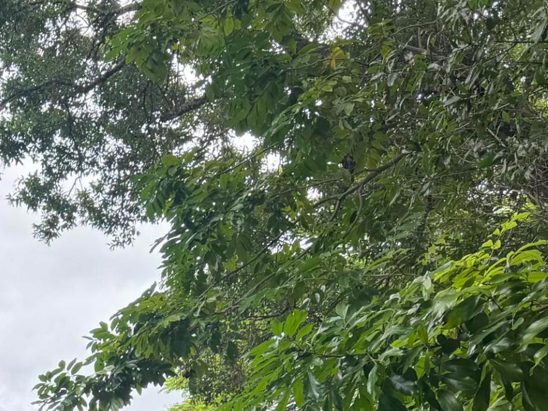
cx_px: -106
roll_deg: -2.8
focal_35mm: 78
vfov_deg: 17.1
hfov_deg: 23.0
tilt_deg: +8.8
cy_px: 611
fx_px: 1235
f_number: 1.78
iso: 80
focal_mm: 6.76
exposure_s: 1/255
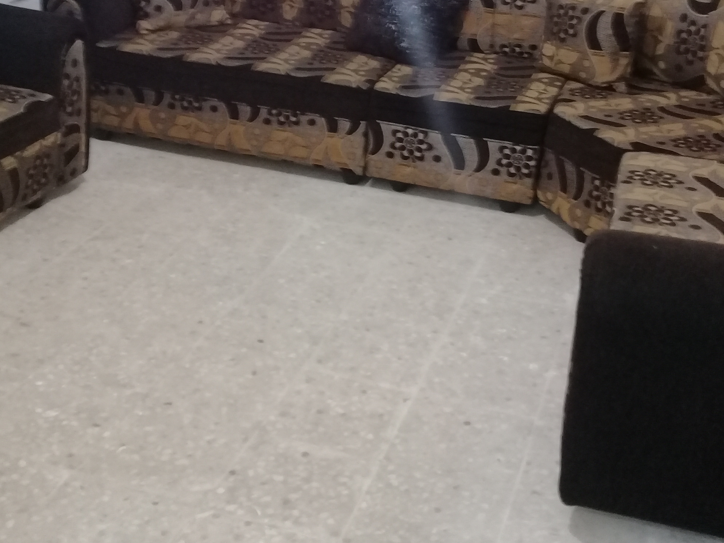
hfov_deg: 37.5
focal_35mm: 51
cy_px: 183
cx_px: 360
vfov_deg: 28.4
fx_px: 1067
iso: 250
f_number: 2.2
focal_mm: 3.3
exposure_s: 1/17
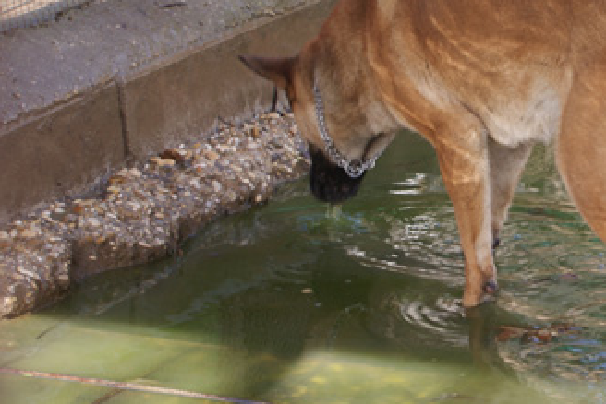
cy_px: 224
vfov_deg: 9.5
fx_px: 2426
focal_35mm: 144
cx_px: 569
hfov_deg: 14.1
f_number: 5.6
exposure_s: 1/80
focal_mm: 45
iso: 100
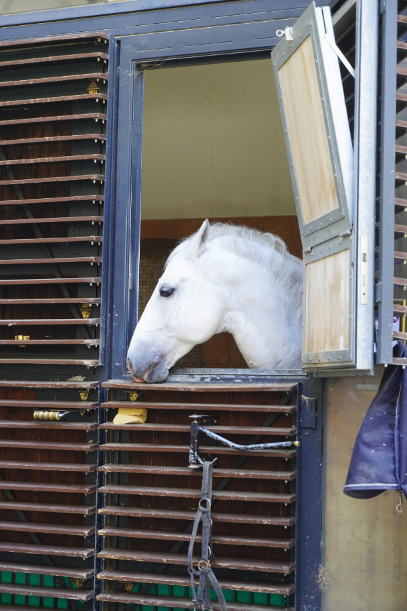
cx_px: 204
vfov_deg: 27.5
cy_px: 306
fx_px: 1246
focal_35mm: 74
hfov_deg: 18.5
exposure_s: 1/80
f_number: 5.6
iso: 640
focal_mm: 49
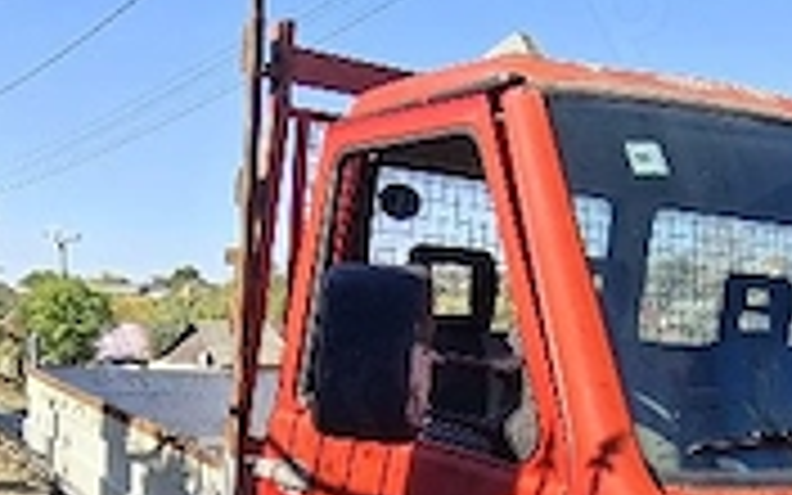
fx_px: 1014
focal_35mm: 47
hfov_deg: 42.6
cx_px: 351
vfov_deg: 25.3
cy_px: 554
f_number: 2.2
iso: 40
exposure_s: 1/714
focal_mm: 1.74
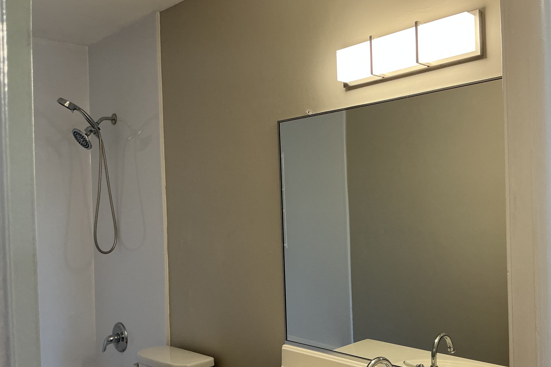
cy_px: 207
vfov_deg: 39.9
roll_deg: +2.2
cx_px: 304
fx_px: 505
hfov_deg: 57.1
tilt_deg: +1.1
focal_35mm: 33
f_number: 1.8
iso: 80
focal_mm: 3
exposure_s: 1/60
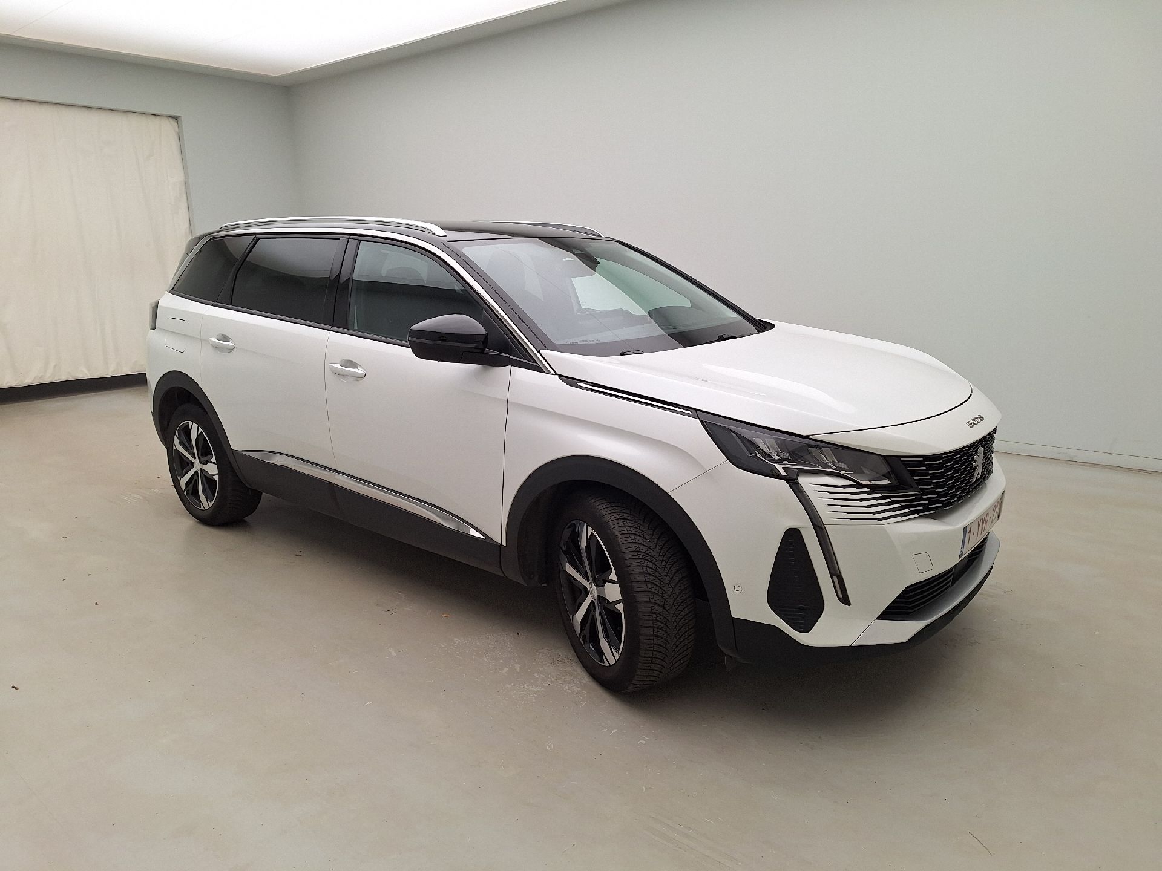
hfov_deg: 73.9
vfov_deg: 58.9
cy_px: 436
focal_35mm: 23
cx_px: 581
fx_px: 772
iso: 40
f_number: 1.8
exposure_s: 1/130
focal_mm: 5.54
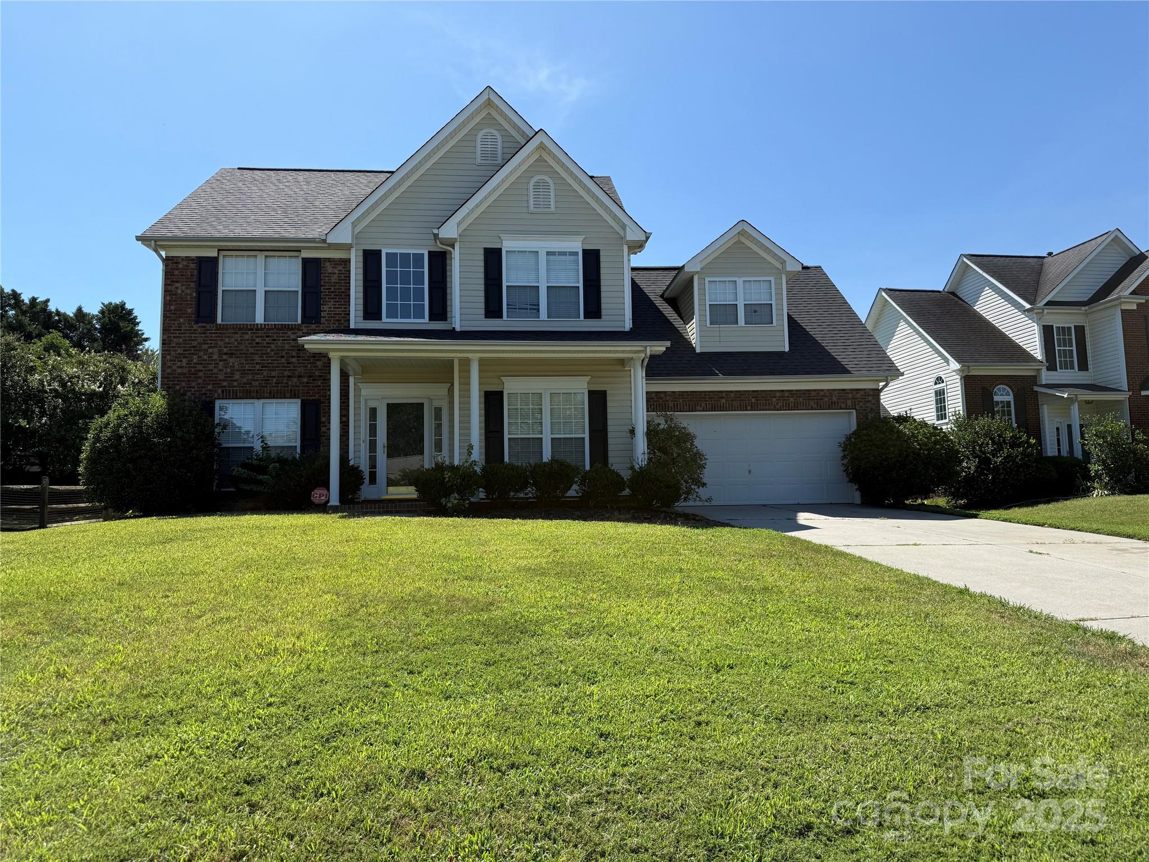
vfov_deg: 56.8
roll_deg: +1.3
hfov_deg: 71.6
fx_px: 797
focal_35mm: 24
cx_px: 574
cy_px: 431
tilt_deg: +5.9
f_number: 1.78
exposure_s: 1/3759
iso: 80
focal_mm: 6.76
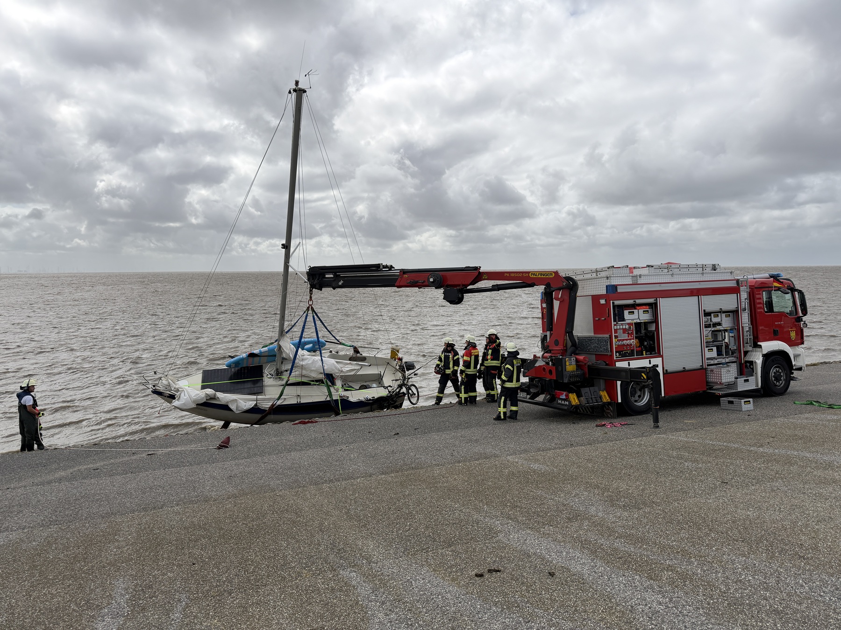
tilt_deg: -4.6
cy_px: 315
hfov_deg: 71.6
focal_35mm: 24
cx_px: 420
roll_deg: +1.0
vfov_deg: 56.8
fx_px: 583
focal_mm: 6.76
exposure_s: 1/4405
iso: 125
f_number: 1.78
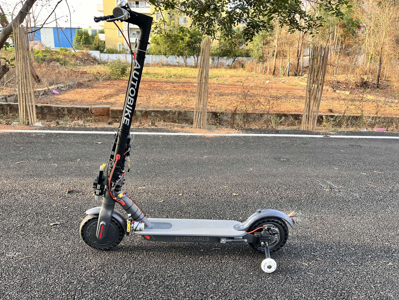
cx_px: 200
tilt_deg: -14.9
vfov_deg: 53.1
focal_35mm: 26
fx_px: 300
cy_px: 150
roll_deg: -1.1
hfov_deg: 67.3
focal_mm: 5.1
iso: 64
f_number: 1.6
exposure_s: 1/164
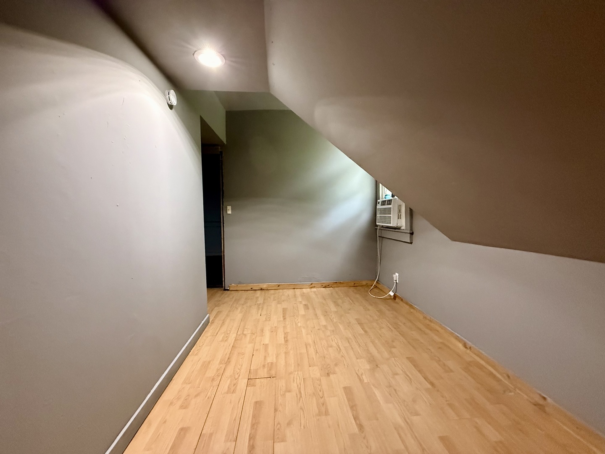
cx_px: 302
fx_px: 245
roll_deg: +1.0
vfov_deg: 85.7
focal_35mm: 14
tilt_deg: -3.7
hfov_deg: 102.1
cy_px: 227
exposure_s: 1/60
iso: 800
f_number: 2.2
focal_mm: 2.22
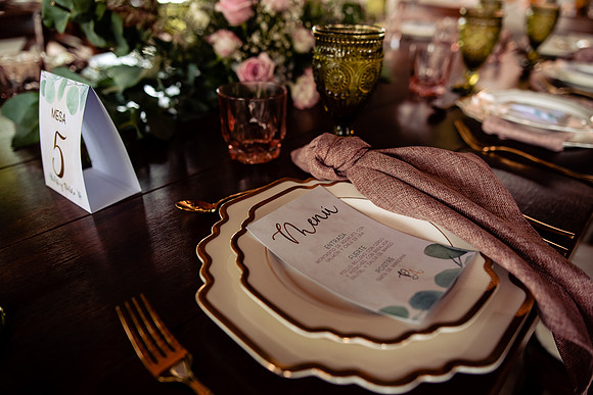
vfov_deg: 53.2
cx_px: 296
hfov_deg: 73.7
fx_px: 395
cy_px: 198
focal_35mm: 24
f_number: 2.5
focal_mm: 24
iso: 400
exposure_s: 1/320
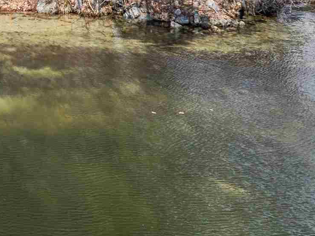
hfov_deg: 18.3
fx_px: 910
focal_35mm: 100
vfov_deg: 13.9
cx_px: -93
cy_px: -112
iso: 160
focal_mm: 12.29
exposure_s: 1/1600
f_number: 2.8
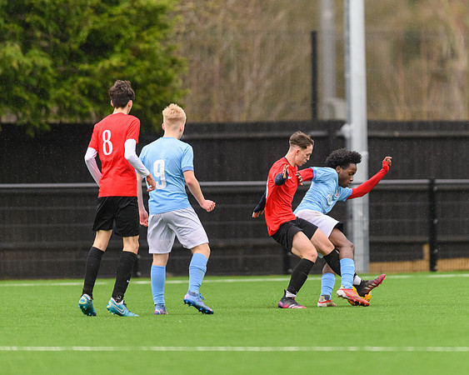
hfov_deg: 3.2
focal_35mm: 600
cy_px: 204
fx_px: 8329
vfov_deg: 2.6
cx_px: 305
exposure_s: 1/2000
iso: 2200
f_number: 2.8
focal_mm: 400
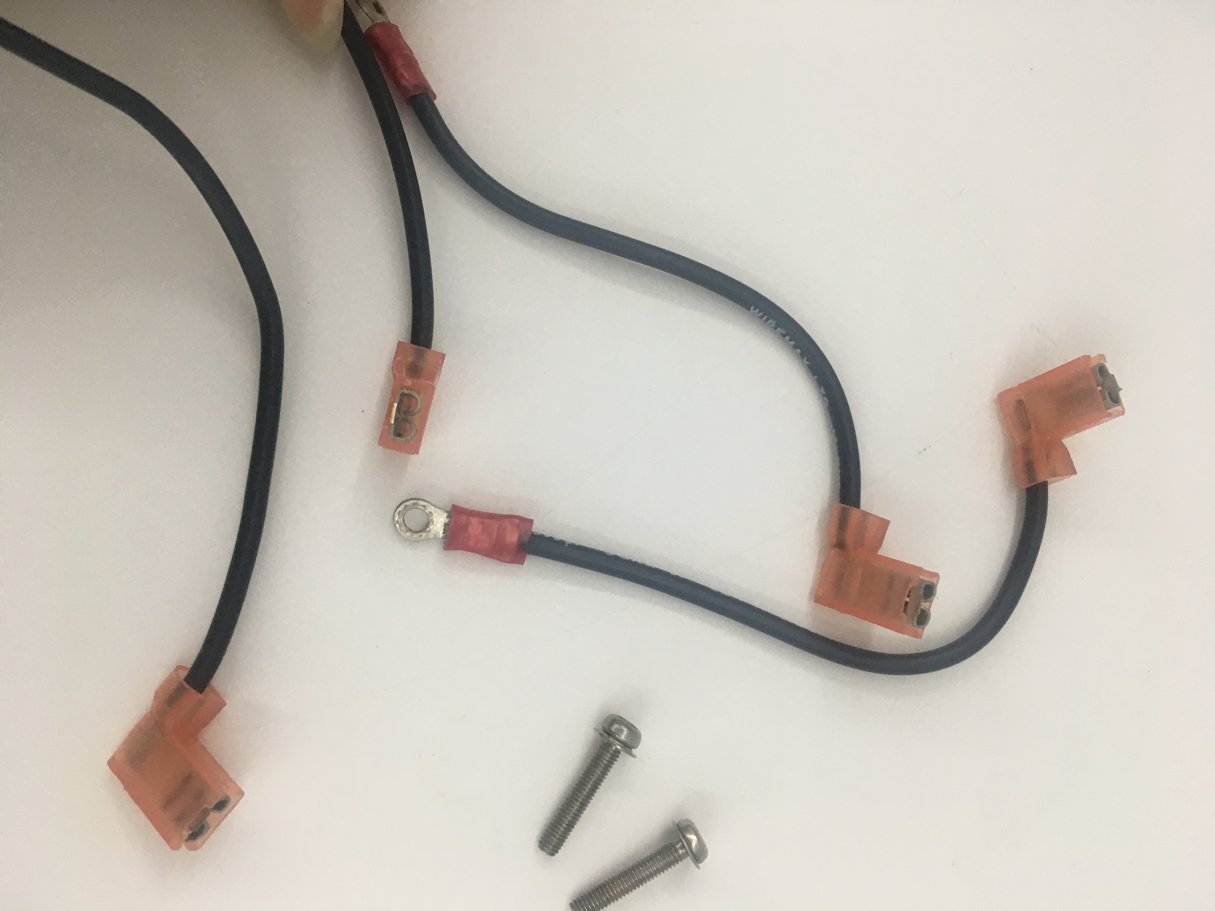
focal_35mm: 29
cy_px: 456
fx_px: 1018
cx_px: 608
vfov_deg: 48.2
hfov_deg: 61.7
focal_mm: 4.15
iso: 40
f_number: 2.2
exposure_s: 1/33
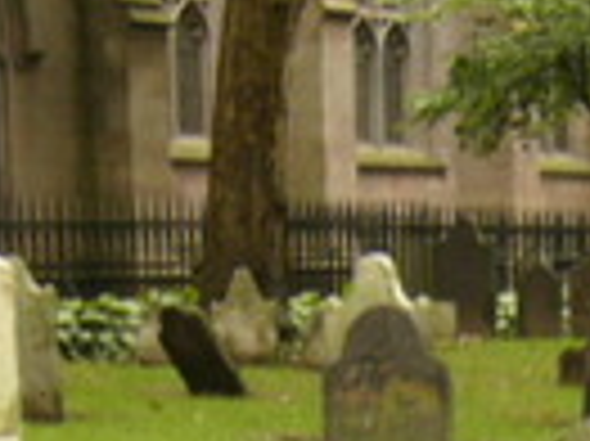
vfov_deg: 9.7
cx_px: 567
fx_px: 2469
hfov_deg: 13.5
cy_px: 803
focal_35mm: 145
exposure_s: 1/8
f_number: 2.9
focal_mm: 6.3
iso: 100
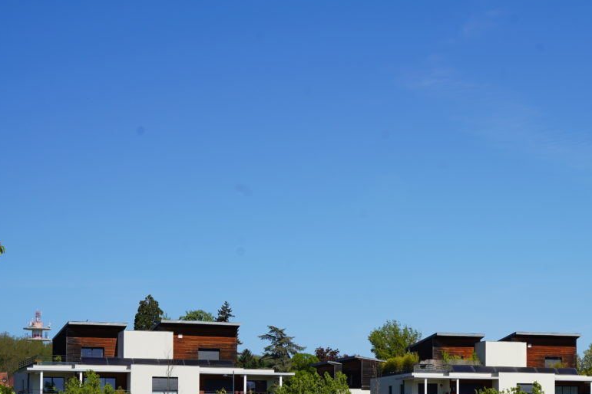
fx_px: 1579
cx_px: 563
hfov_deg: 20.7
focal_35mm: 96
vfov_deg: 14.1
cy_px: 335
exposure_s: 1/200
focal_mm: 50
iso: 100
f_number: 10
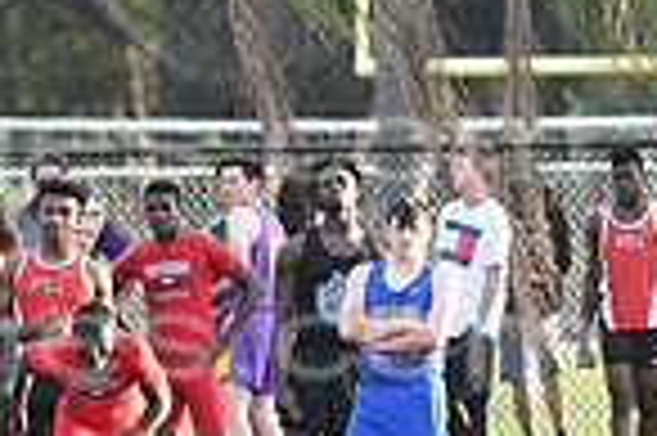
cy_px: 52
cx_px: -423
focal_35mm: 1789
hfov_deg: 1.2
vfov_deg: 0.8
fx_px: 32612
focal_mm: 300
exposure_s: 1/1600
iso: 2000
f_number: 4
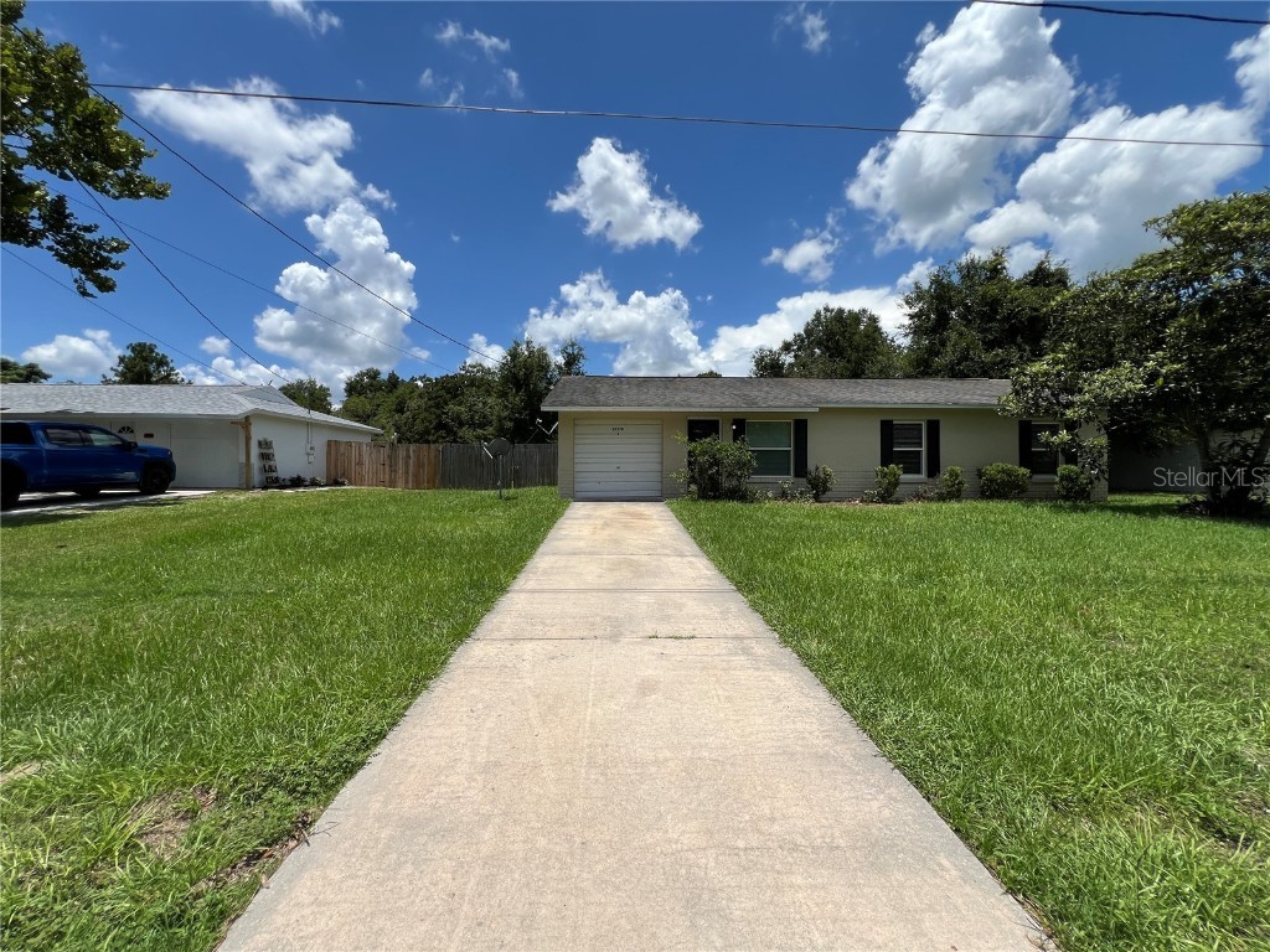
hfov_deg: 106.2
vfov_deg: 89.9
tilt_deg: +1.8
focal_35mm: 13
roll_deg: +1.5
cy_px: 476
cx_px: 635
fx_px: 477
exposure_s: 1/2481
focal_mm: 1.57
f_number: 1.8
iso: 32
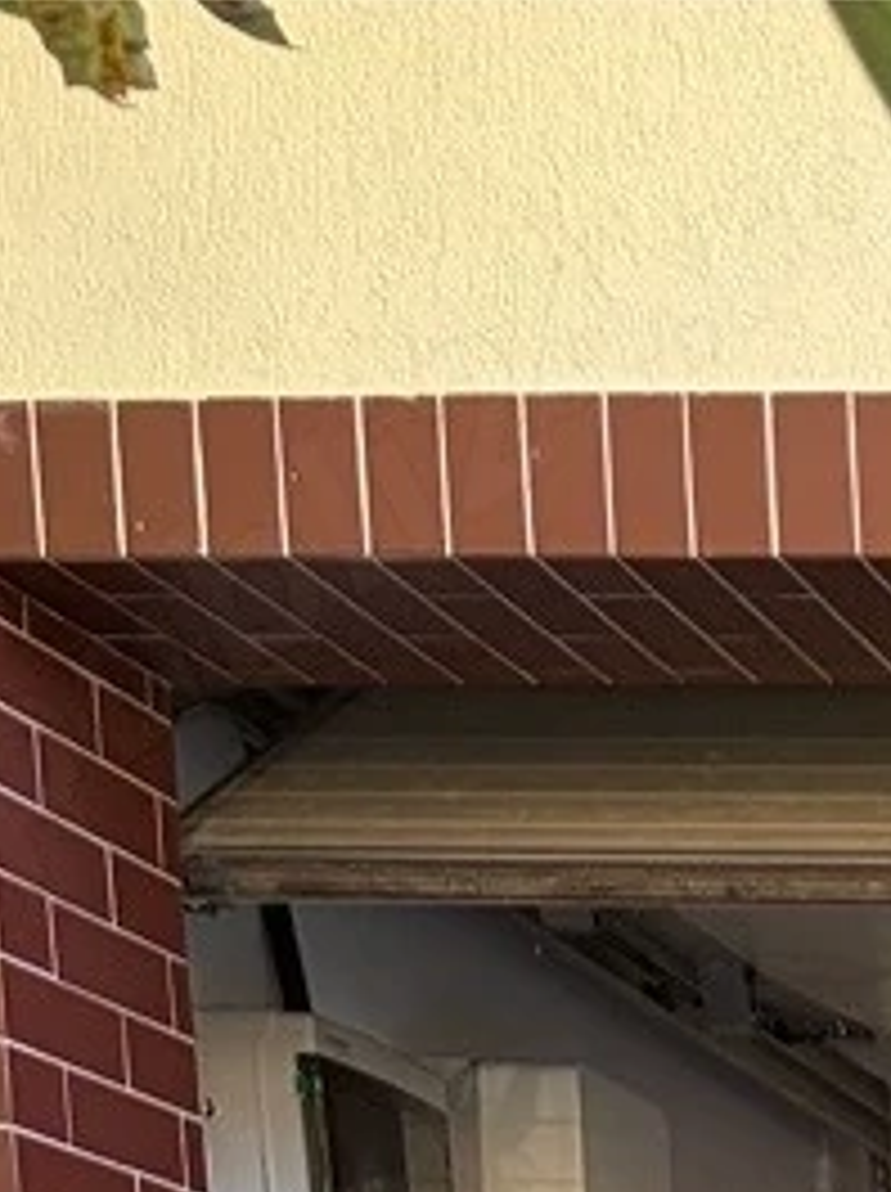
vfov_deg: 11.8
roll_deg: -0.1
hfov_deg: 10.3
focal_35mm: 131
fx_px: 4507
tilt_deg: -13.2
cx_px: 1886
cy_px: 2996
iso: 64
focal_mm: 5.96
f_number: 1.6
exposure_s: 1/182
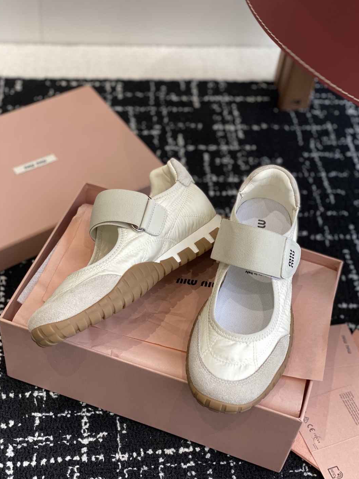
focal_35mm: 53
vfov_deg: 36.2
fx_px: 733
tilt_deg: -49.1
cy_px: 243
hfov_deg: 27.5
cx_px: 181
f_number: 2
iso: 64
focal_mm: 6
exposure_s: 1/122
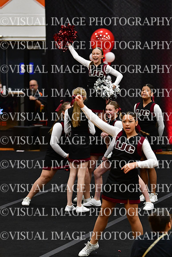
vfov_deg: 11.4
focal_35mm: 180
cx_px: 86
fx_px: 1289
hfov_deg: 7.6
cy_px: 128
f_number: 2.8
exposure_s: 1/800
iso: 4000
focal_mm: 120
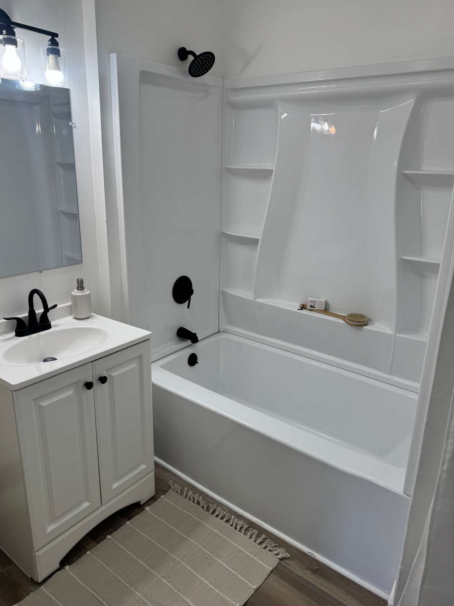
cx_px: 225
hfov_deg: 54.9
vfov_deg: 69.4
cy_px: 294
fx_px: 437
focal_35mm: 25
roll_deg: -1.5
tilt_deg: -17.4
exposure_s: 1/227
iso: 64
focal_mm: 6.76
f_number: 1.78
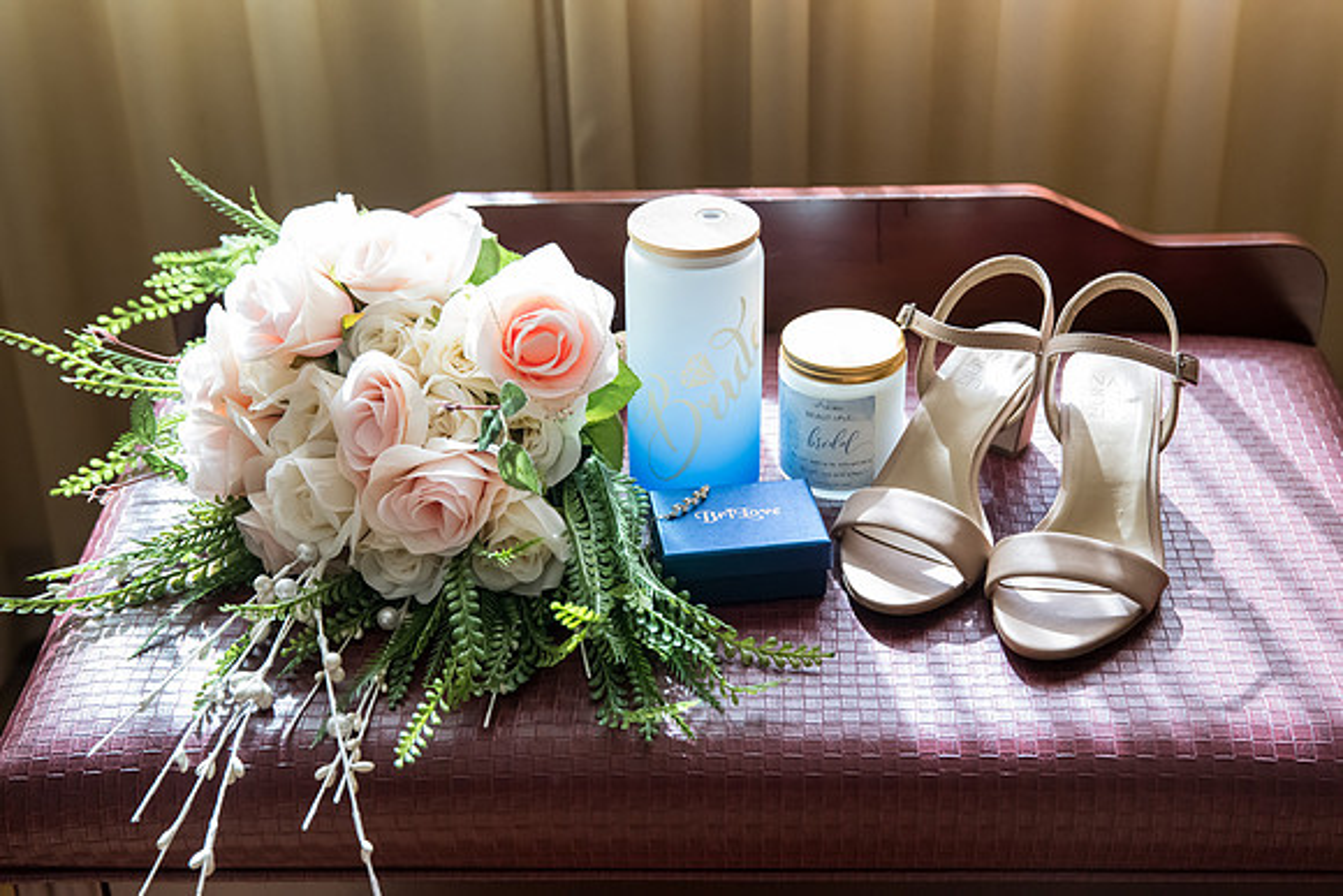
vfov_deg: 23.4
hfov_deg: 34.5
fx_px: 2164
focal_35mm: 58
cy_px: 448
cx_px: 672
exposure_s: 1/320
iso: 4000
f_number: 4.5
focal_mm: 58
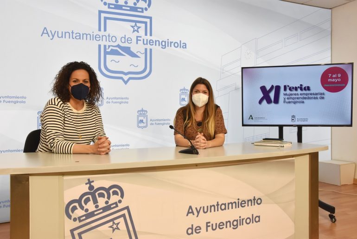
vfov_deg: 36.9
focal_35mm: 36
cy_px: 120
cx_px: 178
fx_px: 357
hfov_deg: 53.1
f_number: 8
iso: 800
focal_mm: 24
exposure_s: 1/250
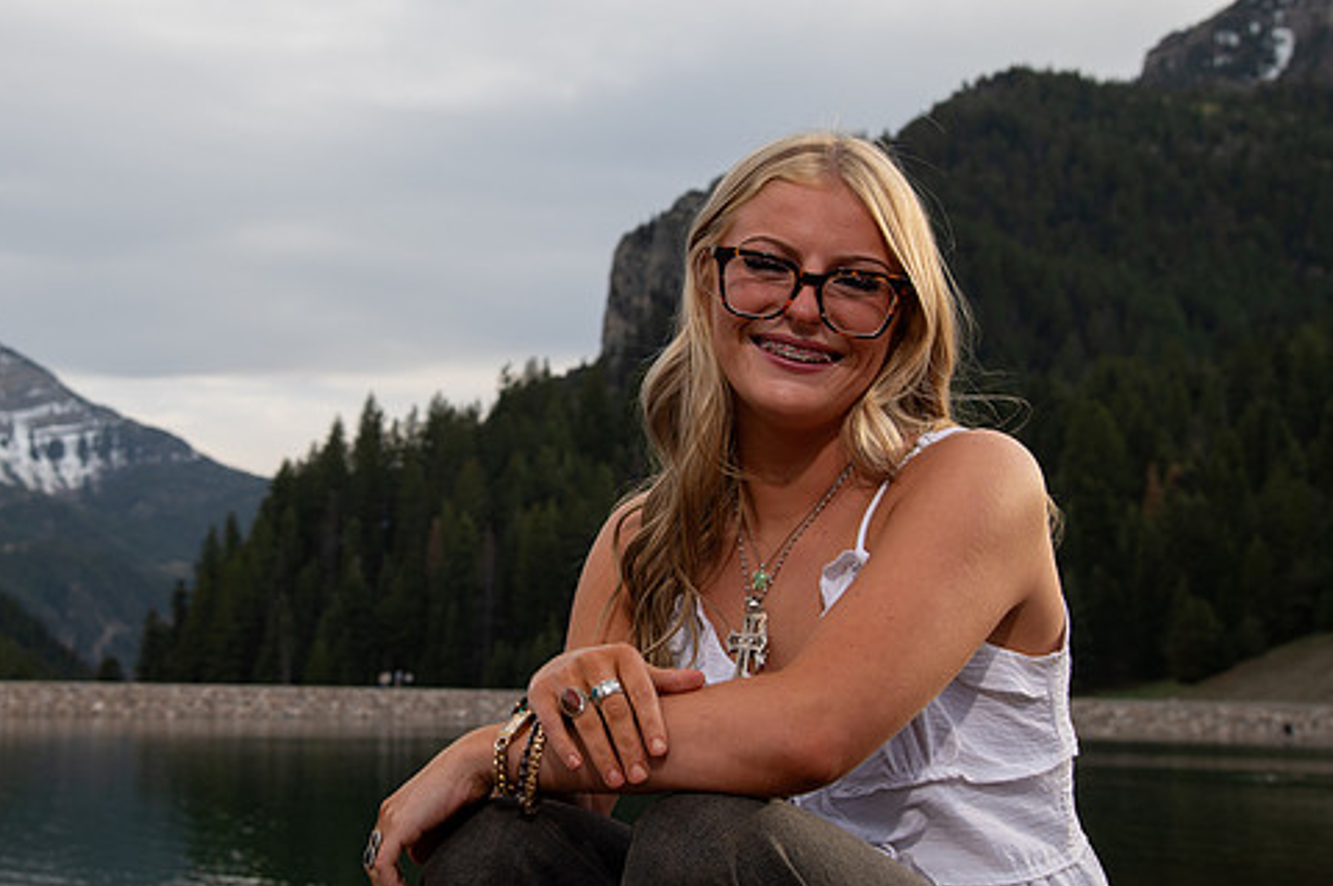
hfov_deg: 31.2
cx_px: 458
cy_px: 374
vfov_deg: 21.2
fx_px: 2367
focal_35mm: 64
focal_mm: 44
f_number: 6.3
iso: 200
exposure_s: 1/320
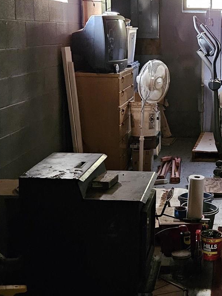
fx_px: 565
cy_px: 119
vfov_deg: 29.3
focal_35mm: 66
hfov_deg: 21.3
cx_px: 231
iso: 1250
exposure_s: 1/24
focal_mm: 5.4
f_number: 1.8
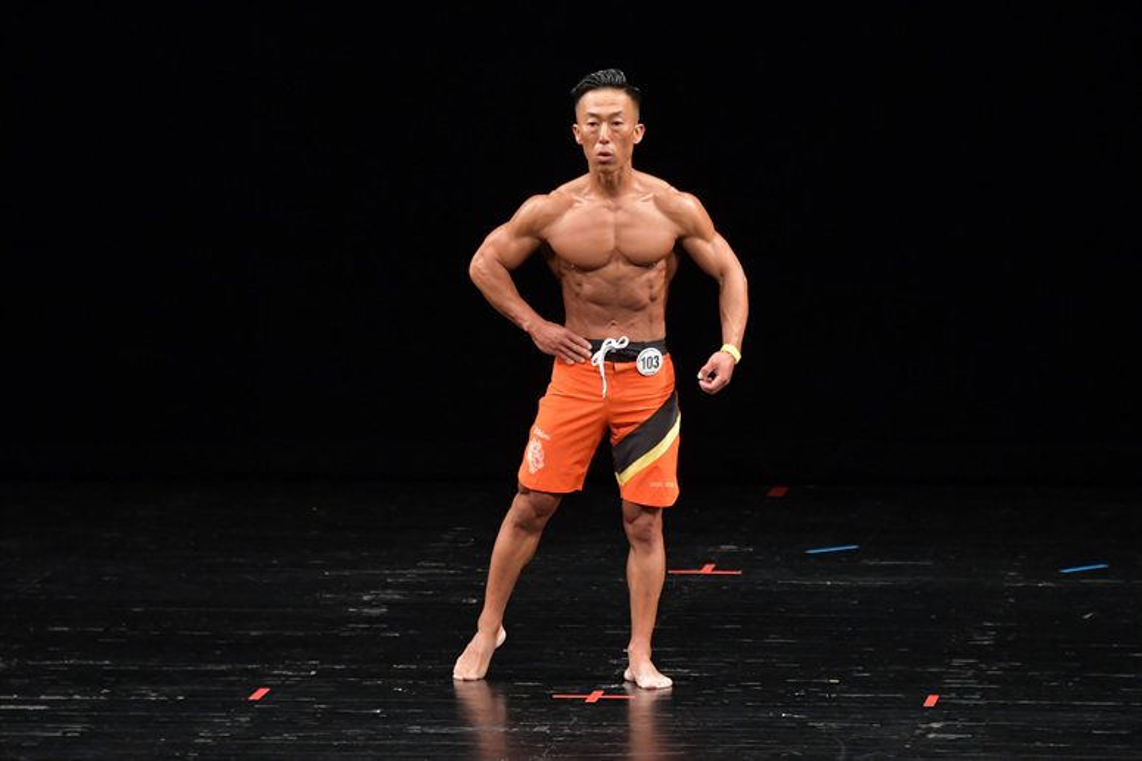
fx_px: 9037
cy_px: 380
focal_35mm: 285
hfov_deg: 7.2
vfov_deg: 4.8
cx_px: 571
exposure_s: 1/400
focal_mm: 190
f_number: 5.6
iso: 3200
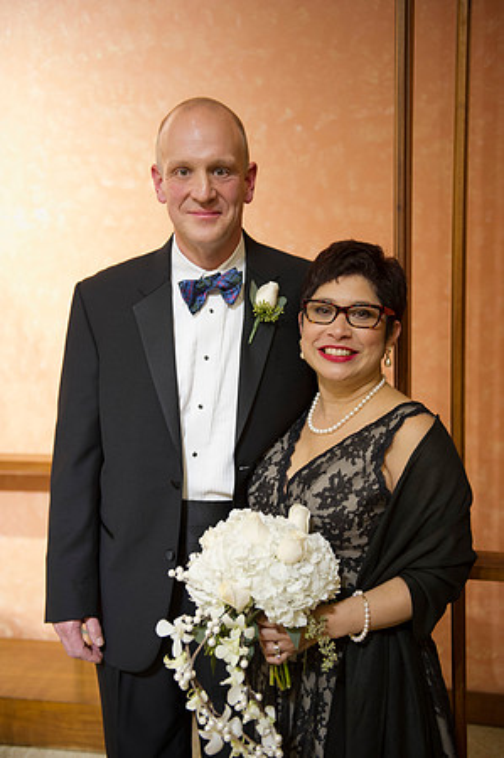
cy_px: 379
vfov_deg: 44.5
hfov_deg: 30.4
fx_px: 926
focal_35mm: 44
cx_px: 252
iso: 1600
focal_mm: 44
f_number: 2.8
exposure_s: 1/80
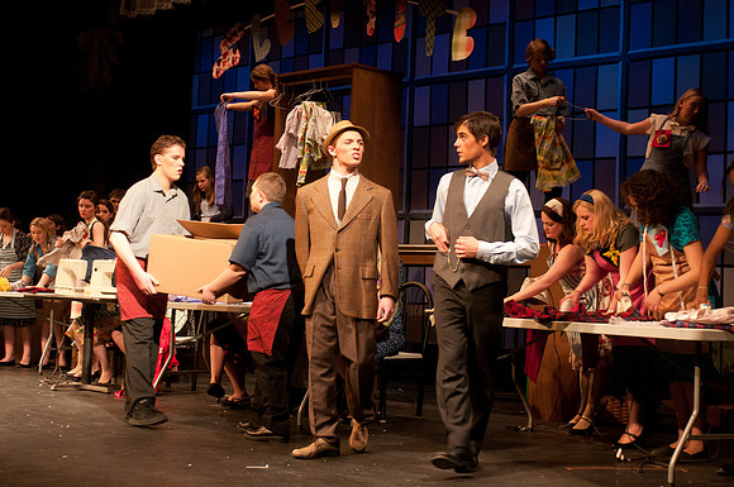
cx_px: 367
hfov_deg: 33.4
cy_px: 244
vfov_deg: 22.6
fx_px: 1222
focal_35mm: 60
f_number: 4.5
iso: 1600
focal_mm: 40
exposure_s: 1/80
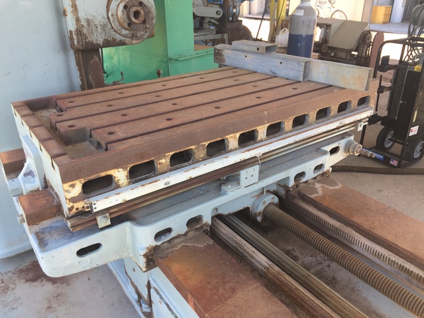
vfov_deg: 48.2
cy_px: 159
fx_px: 355
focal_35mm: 29
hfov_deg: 61.7
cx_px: 212
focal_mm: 4.15
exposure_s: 1/176
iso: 32
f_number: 2.2
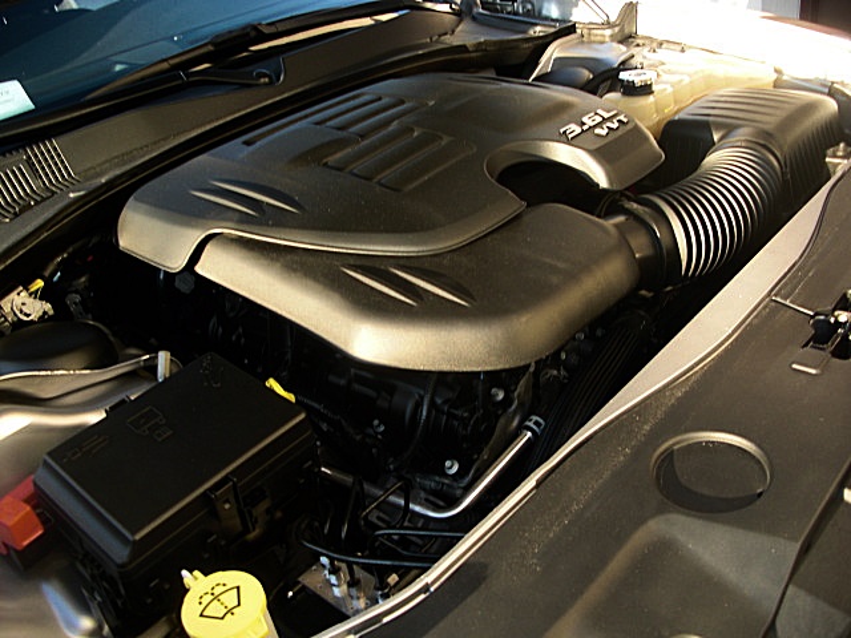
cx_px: 426
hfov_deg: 51.4
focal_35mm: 36
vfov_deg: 39.7
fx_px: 885
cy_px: 319
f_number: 2.8
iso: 50
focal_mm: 6.3
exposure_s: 1/60
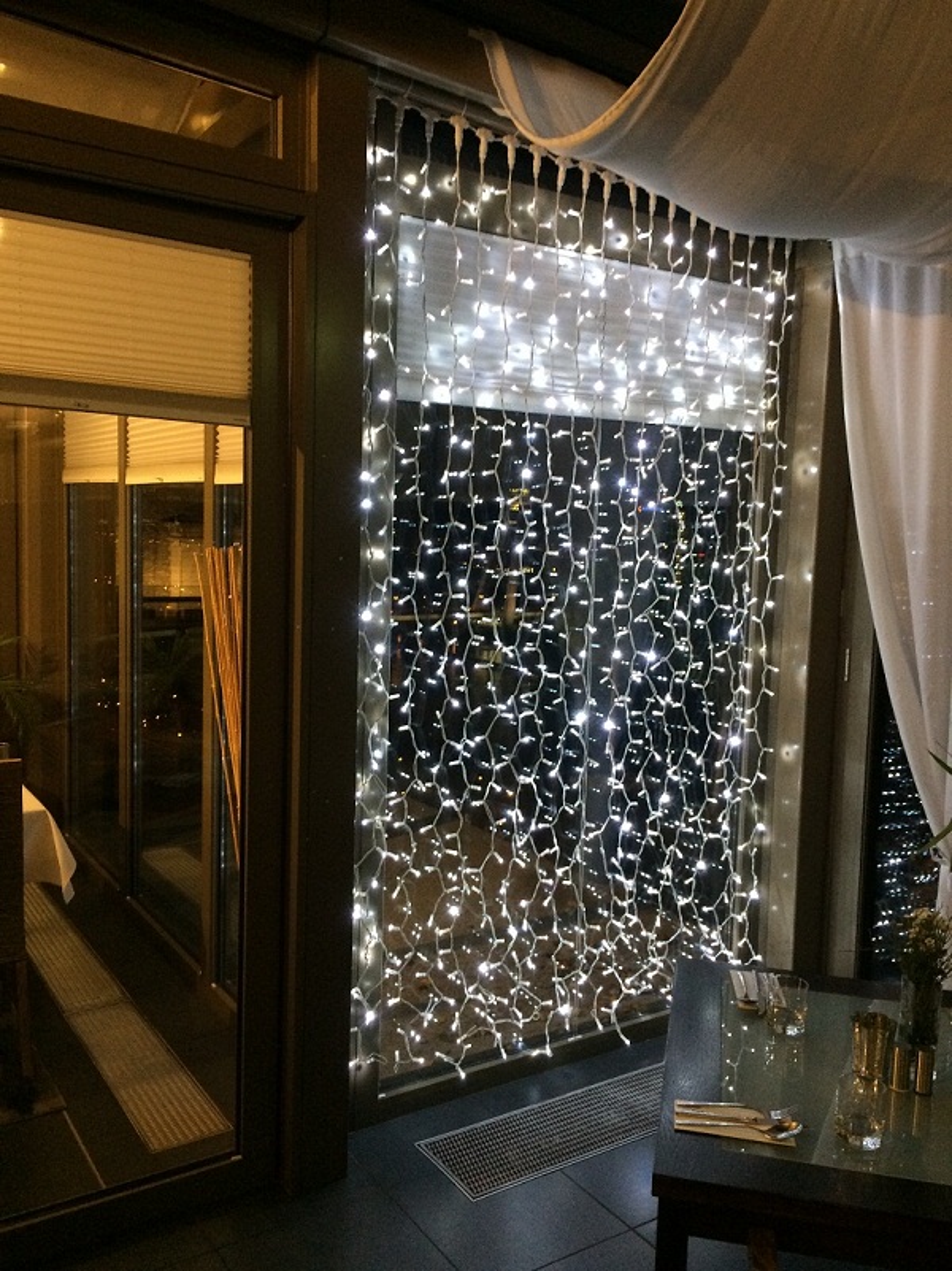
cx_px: 476
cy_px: 636
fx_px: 1064
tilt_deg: -6.1
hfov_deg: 48.2
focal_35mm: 29
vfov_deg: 61.7
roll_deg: -0.1
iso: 320
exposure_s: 1/33
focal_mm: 4.15
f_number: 2.2
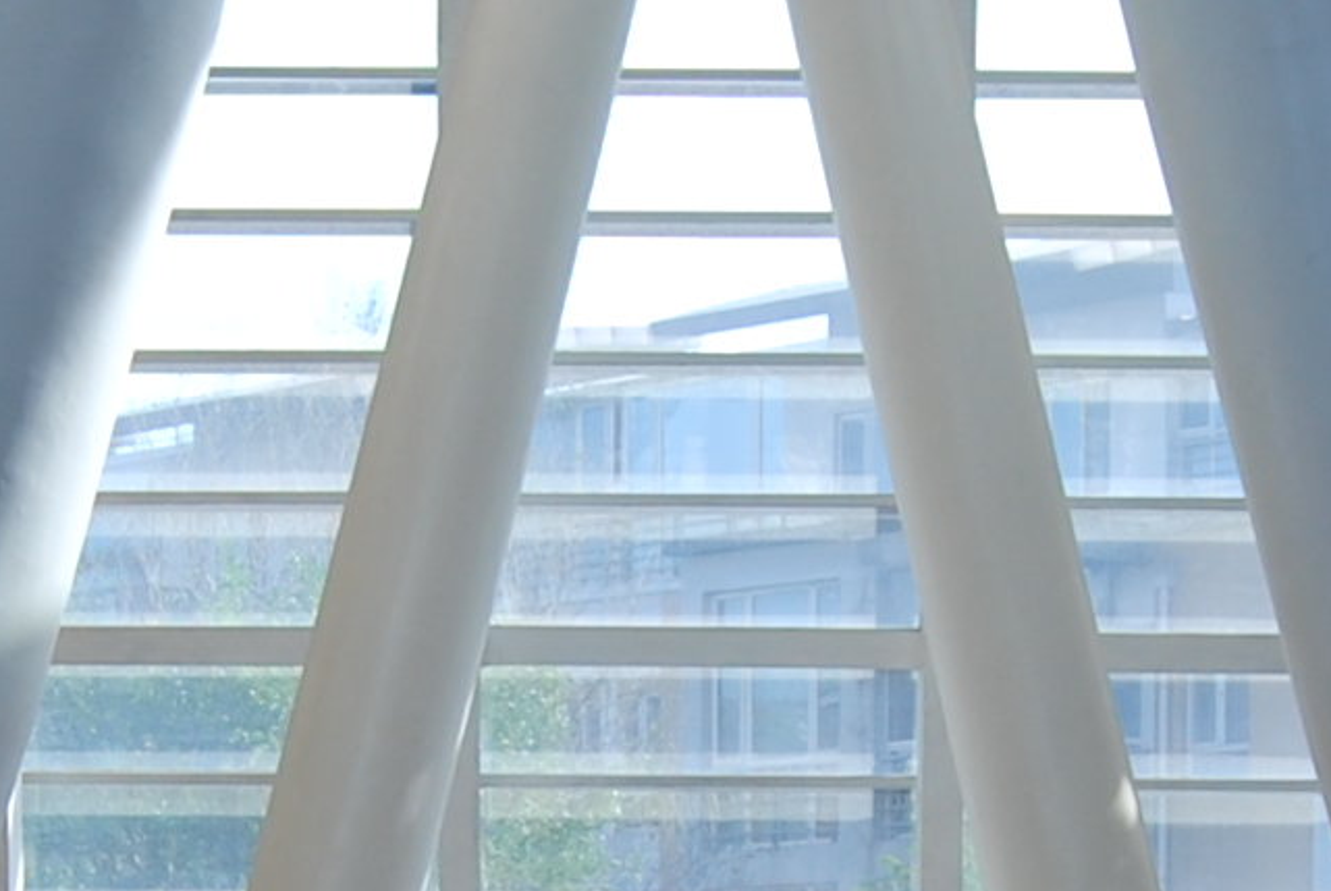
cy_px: 1178
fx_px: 6033
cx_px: 675
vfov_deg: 8.3
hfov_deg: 12.6
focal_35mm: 163
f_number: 5
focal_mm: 18
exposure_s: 1/125
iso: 100
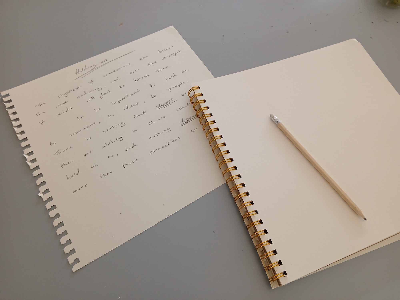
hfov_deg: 67.3
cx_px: 200
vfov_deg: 53.1
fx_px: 300
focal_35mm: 26
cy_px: 150
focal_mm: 3.98
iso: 64
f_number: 1.8
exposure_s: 1/50
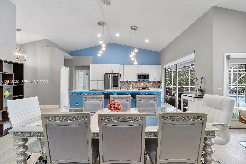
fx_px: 102
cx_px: 123
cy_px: 82
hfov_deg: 100.4
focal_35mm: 15
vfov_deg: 77.3
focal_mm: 10
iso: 160
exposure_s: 1/4
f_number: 11
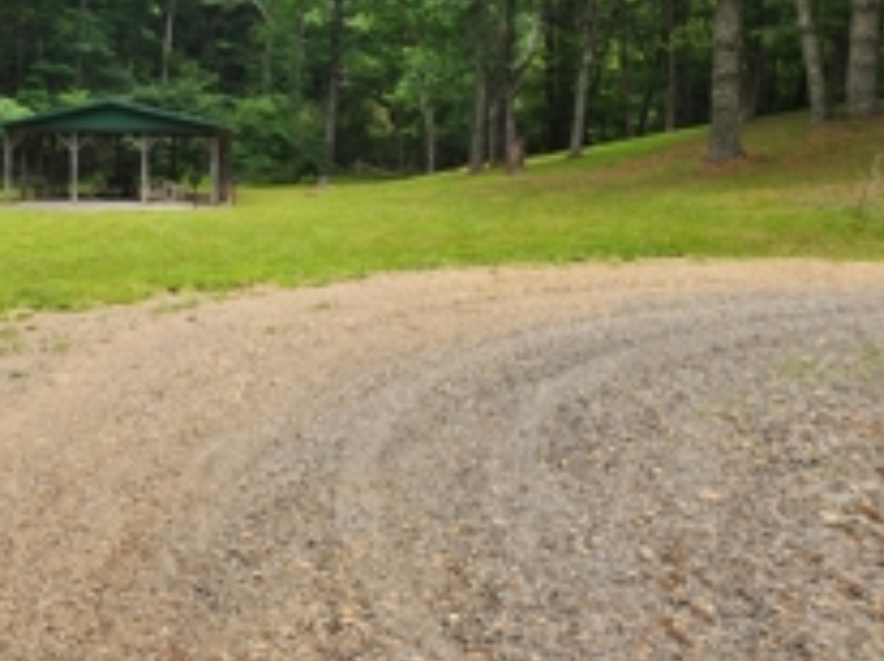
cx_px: 131
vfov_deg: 33.9
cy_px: 122
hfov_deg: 42.9
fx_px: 1046
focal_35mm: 41
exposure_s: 1/532
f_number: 1.8
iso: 20
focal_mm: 5.4
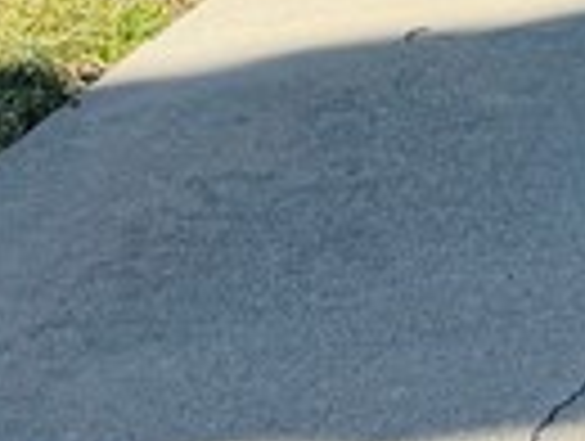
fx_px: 3200
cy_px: -1017
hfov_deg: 9.2
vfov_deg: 6.9
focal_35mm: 189
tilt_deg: +1.5
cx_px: 1467
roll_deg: +1.0
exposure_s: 1/3584
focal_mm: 6.76
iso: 80
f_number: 1.78
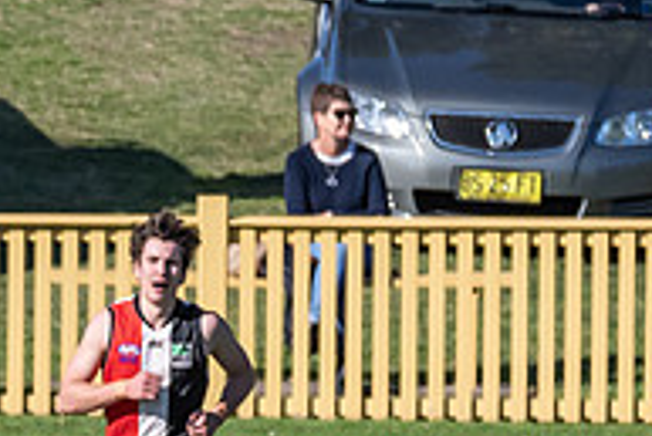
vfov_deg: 0.6
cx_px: -437
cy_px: 633
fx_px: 39782
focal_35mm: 2195
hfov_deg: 0.9
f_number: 10
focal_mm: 350
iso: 800
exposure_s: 1/2000
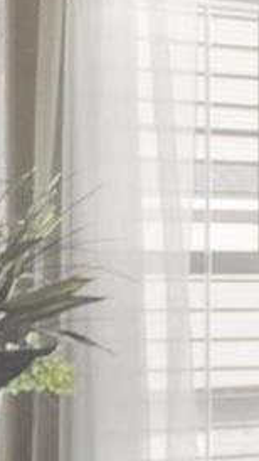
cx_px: 1177
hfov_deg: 7.0
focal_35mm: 98
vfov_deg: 21.8
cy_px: 241
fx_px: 1197
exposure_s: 1/2.5
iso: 400
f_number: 8
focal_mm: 8
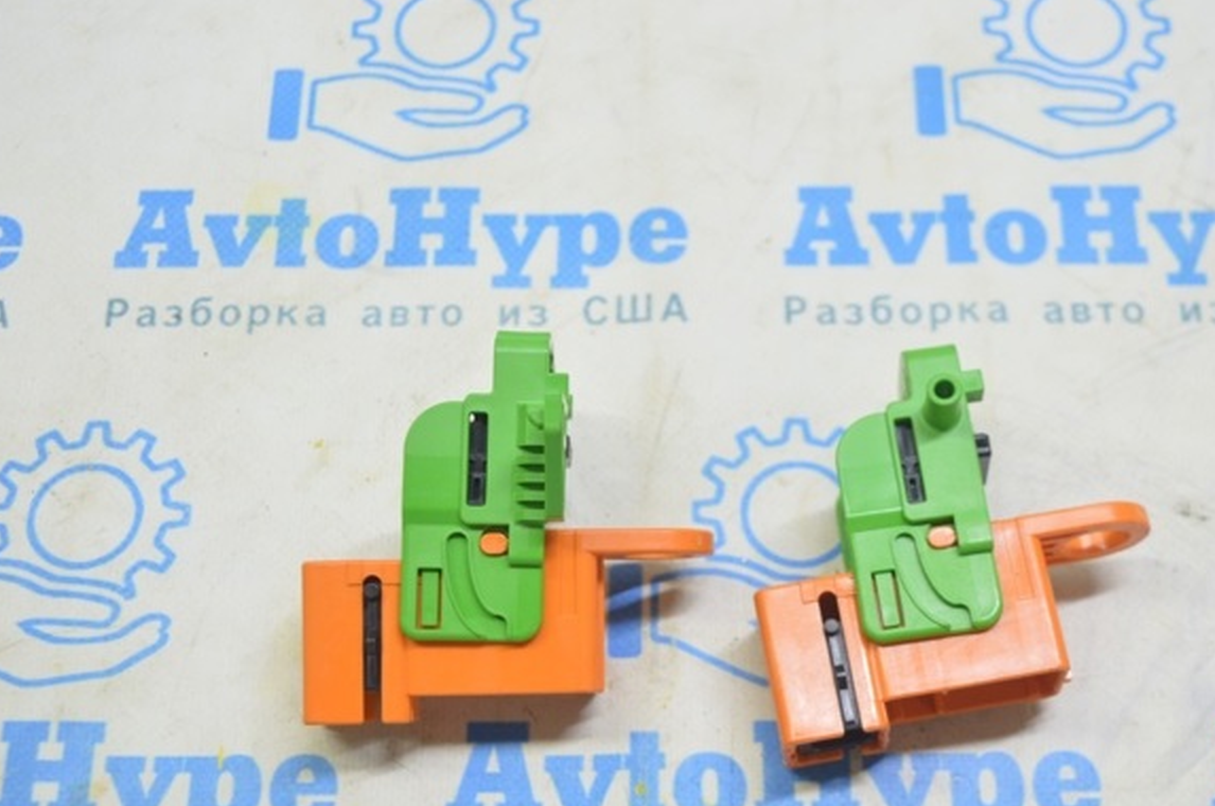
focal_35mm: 57
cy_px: 446
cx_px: 664
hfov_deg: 35.1
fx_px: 1921
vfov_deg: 23.7
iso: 400
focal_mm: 34
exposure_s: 1/20
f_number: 5.6
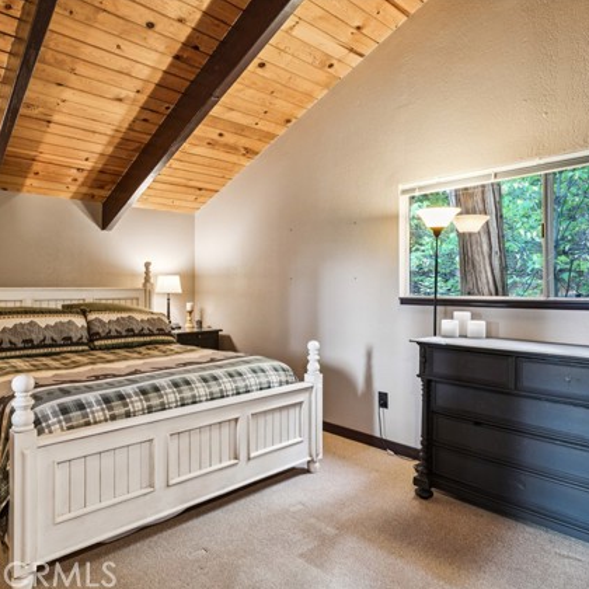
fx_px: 431
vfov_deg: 68.7
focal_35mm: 22
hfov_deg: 67.7
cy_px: 296
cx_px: 223
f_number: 13
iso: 100
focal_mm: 17.3
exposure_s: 5
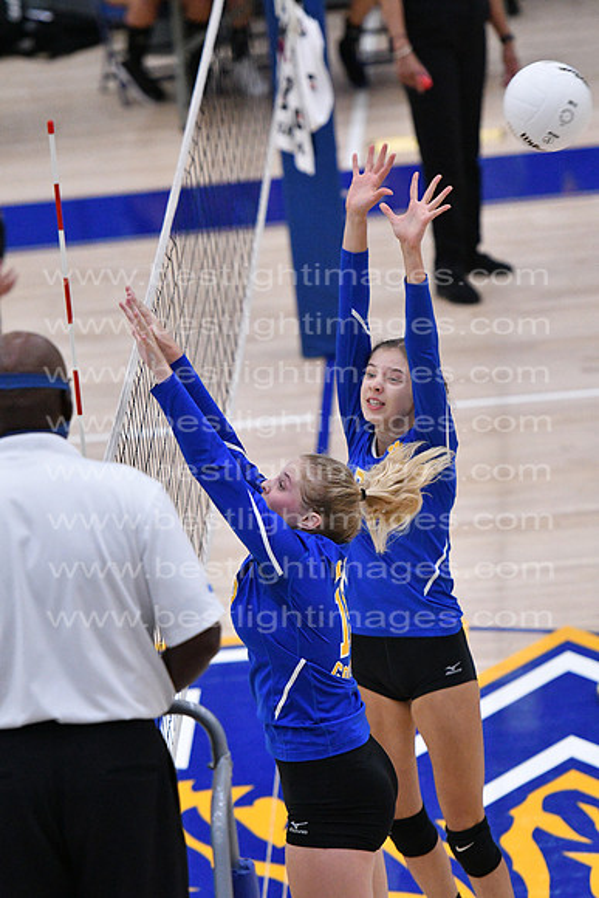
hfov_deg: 5.7
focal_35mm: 240
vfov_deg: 8.6
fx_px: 5986
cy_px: 449
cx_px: 300
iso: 6400
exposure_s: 1/1250
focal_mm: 160
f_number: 3.2
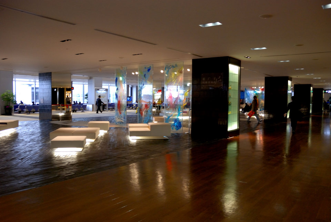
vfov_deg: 43.7
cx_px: 166
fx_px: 276
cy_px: 111
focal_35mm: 30
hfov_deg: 61.9
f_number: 3.8
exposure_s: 1/30
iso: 640
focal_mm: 20
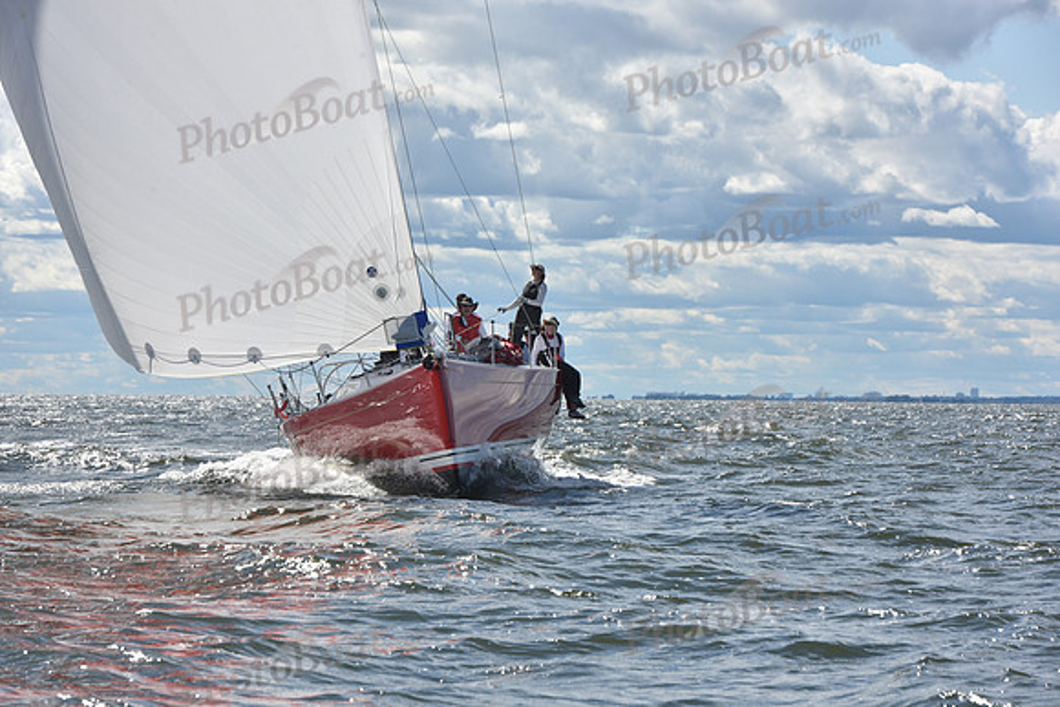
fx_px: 4565
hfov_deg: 13.2
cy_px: 354
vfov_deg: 8.9
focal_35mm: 155
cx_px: 530
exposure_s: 1/640
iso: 250
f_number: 13
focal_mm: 155
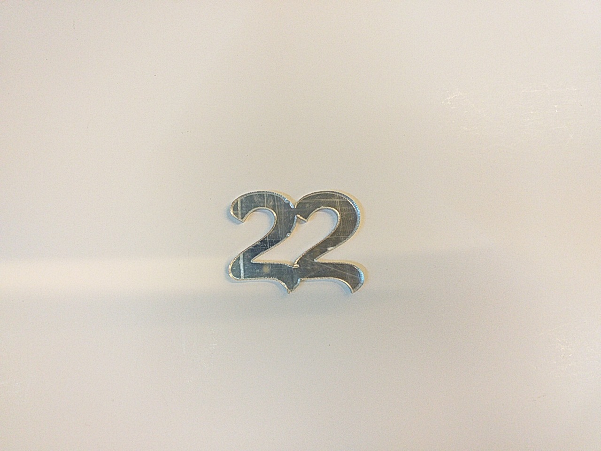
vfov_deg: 53.1
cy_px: 226
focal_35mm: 26
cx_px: 300
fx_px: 451
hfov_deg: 67.3
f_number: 1.9
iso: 141
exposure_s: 1/33
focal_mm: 3.6
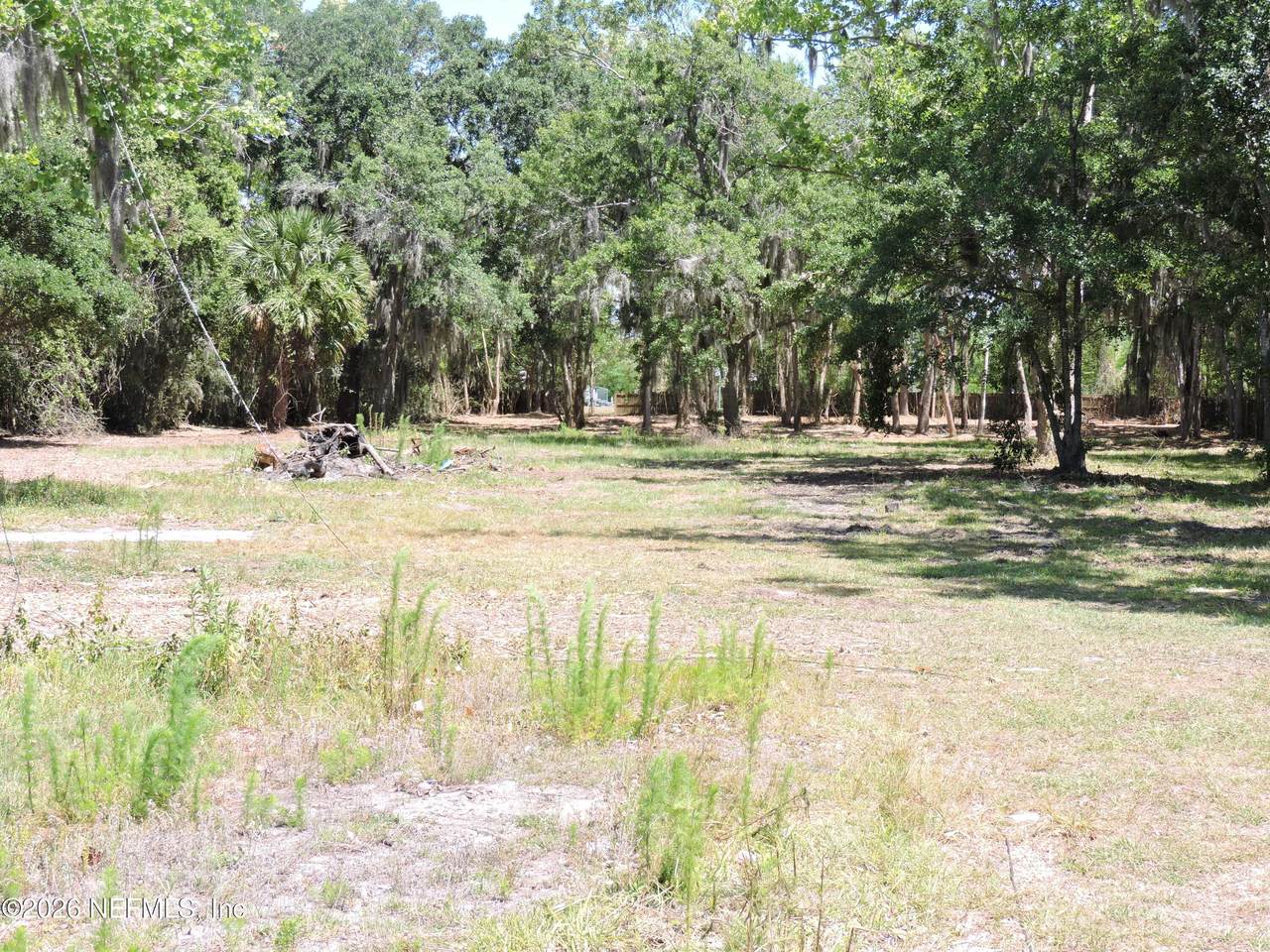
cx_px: 635
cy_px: 476
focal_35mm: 60
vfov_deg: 24.4
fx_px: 2201
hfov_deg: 32.2
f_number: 3.7
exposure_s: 1/250
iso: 100
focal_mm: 10.7
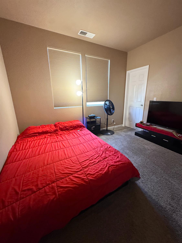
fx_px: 98
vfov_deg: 102.1
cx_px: 91
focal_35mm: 14
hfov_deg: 85.7
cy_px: 122
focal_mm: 2.22
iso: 640
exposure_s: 1/60
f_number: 2.2
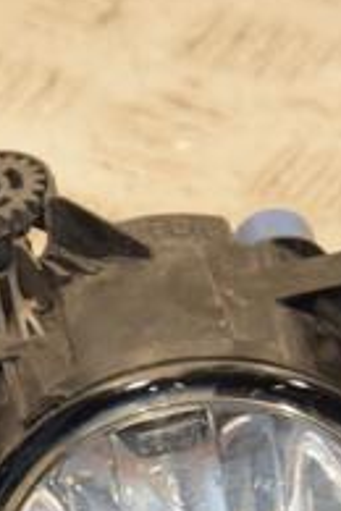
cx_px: -197
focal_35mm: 346
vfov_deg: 6.0
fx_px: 4909
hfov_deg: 4.0
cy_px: 422
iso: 800
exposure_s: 1/200
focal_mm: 75
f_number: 5.6
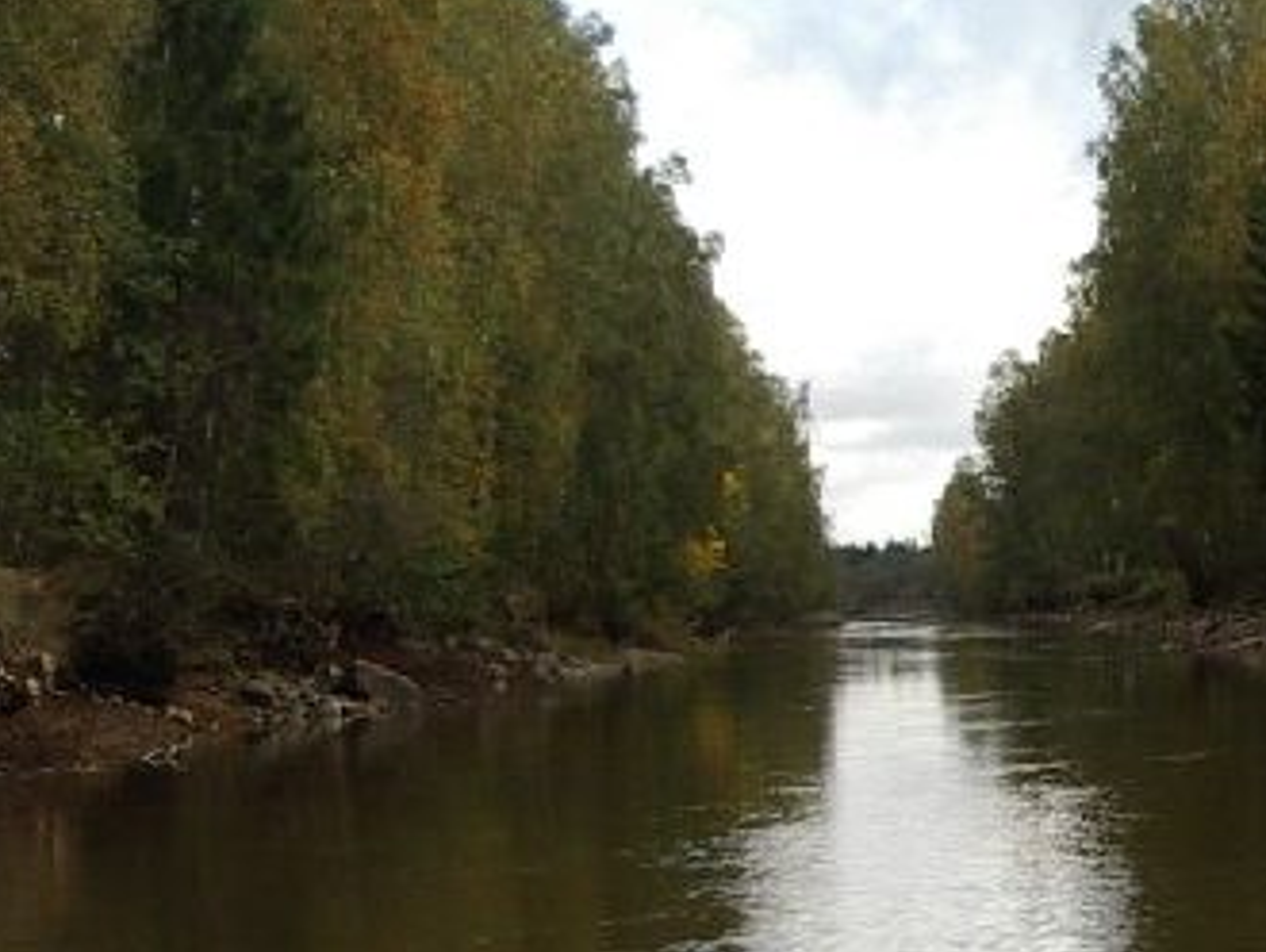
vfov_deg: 16.1
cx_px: 1327
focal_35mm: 92
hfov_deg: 20.5
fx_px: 3367
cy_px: 514
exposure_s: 1/160
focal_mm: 5.8
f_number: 4.8
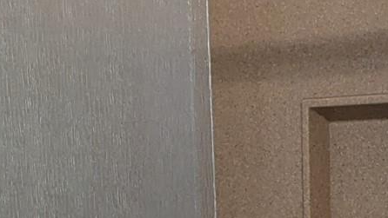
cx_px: 340
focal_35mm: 70
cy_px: 249
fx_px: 720
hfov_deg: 29.1
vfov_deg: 16.6
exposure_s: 1/120
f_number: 2.2
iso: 534
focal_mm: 1.85
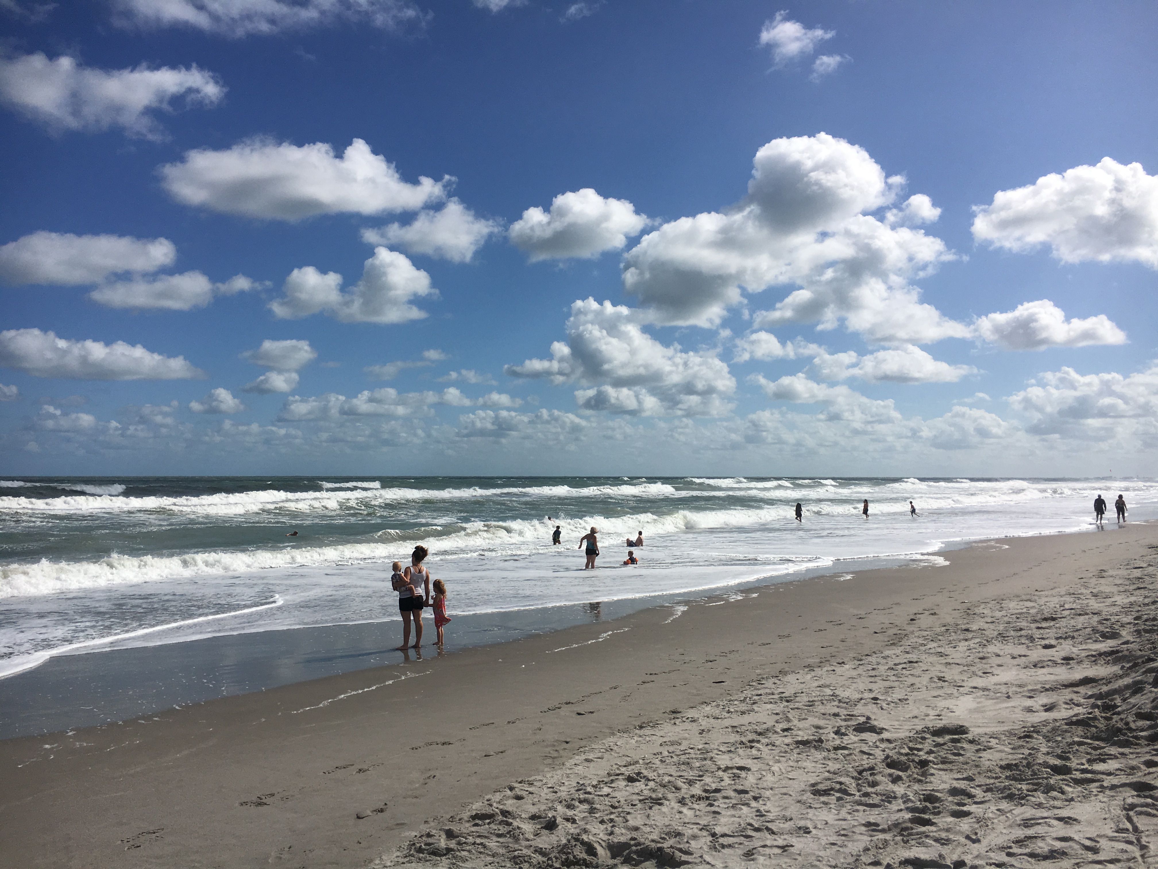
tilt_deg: +1.6
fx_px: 970
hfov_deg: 61.7
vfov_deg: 48.2
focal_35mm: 29
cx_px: 579
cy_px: 434
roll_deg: +0.3
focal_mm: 4.15
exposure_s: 1/6410
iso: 25
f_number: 2.2
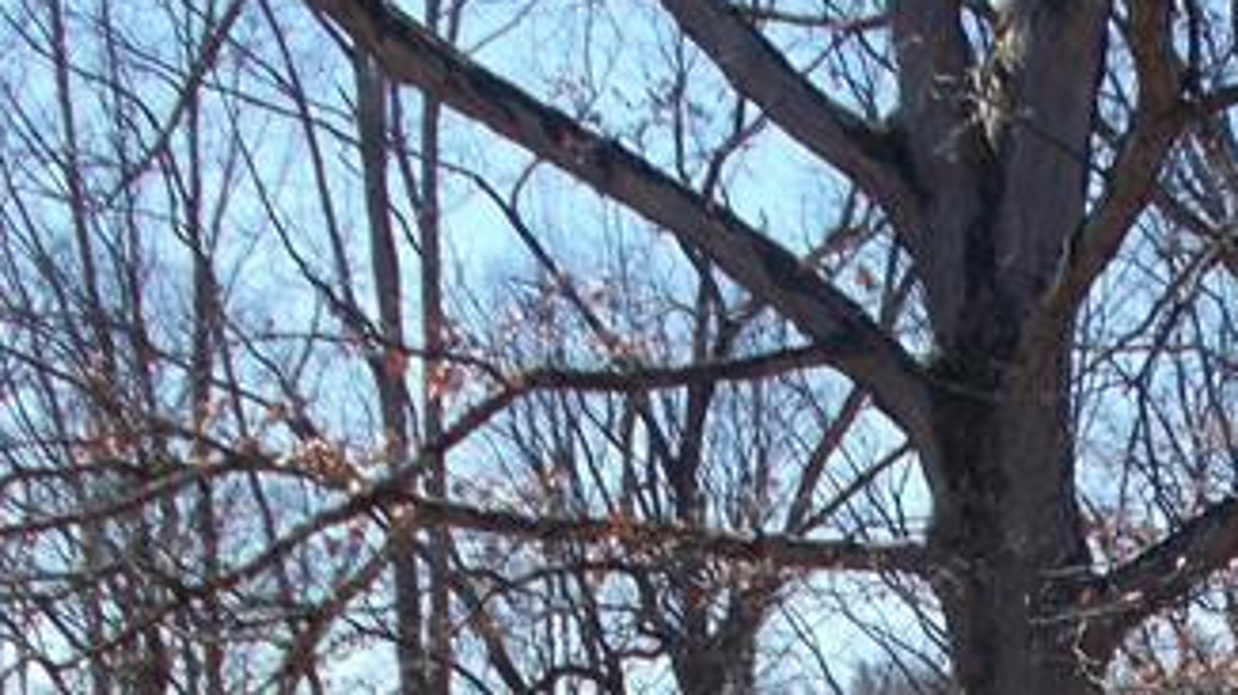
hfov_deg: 22.8
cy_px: 1257
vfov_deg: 12.4
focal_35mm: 89
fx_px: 2920
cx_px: 1299
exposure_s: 1/100
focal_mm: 4.6
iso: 80
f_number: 8
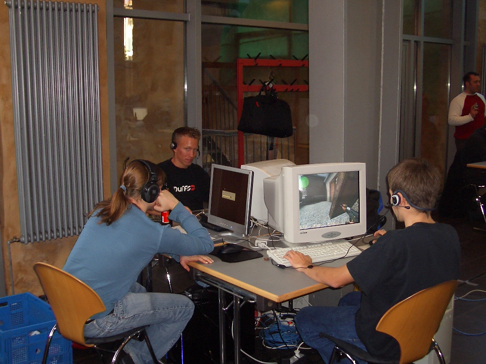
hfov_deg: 45.8
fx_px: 576
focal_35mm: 41
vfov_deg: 35.1
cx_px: 243
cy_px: 182
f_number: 2.8
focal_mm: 6.8
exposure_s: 1/40
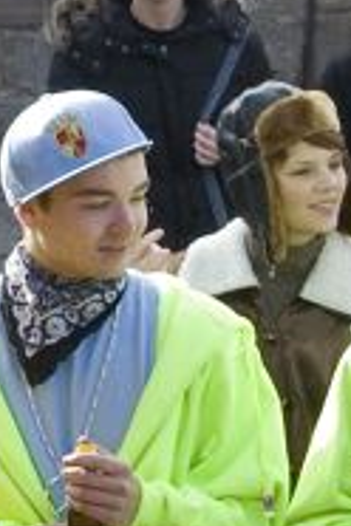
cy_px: 290
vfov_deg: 3.2
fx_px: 9330
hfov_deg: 2.1
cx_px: 1820
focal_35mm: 638
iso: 800
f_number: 10
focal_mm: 62
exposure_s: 1/250
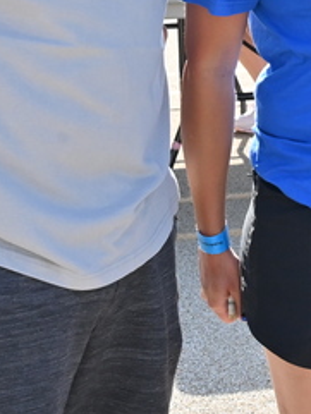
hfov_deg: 9.3
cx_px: 586
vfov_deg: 12.8
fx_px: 1807
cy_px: -39
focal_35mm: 151
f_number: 11
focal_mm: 37
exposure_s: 1/500
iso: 800
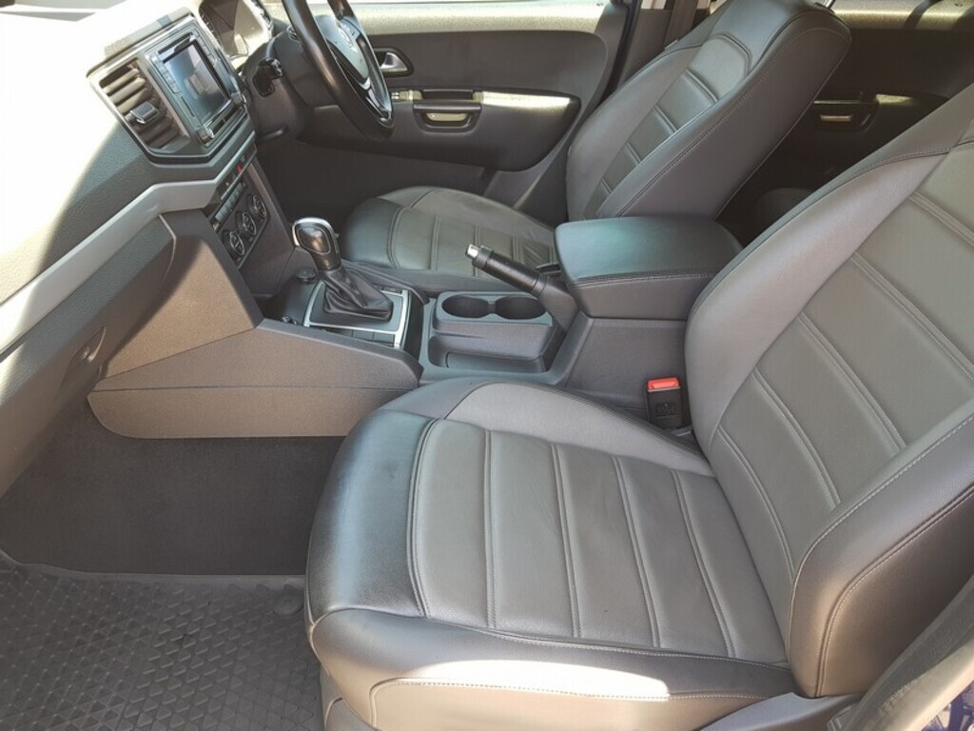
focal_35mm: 26
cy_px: 366
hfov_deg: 67.3
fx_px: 732
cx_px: 487
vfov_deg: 53.1
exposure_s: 1/50
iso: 64
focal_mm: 4.3
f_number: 1.7
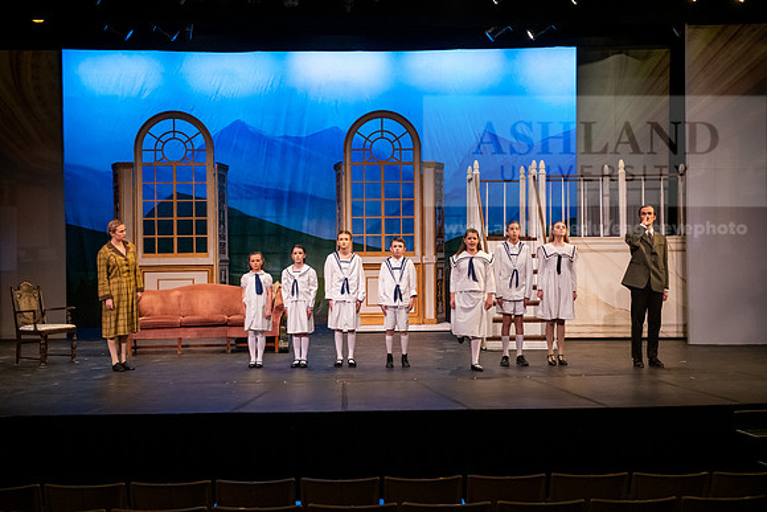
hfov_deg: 36.2
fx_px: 1172
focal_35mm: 55
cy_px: 256
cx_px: 384
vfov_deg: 24.6
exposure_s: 1/200
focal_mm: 55
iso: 2500
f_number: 3.2
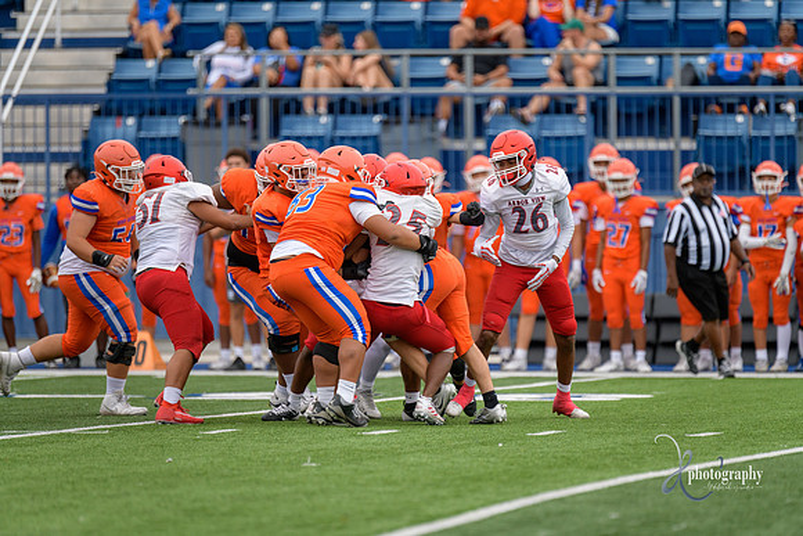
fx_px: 6693
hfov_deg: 6.9
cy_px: 268
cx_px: 402
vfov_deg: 4.6
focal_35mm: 300
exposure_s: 1/800
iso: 400
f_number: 2.8
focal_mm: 300
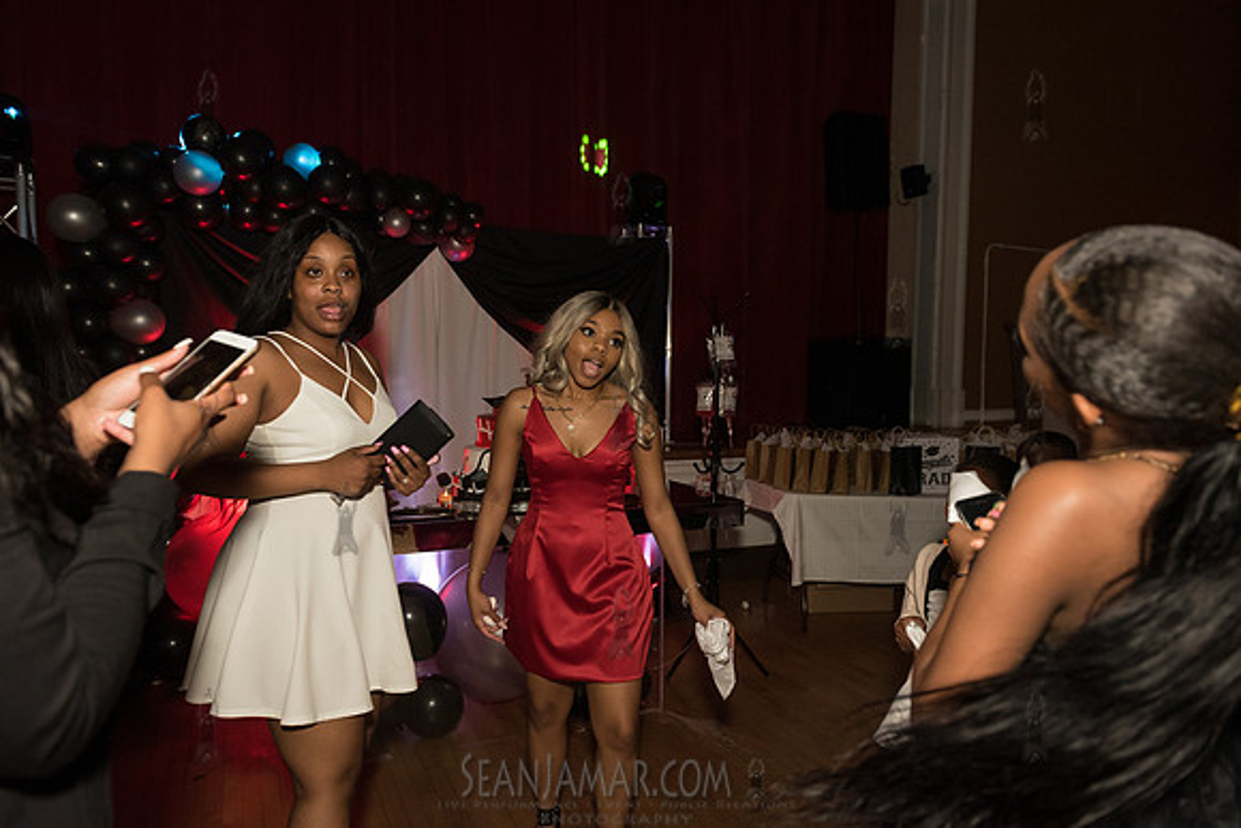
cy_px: 414
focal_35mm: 24
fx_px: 827
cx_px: 620
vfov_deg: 53.2
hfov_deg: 73.7
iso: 2000
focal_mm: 24
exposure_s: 1/320
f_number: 3.5
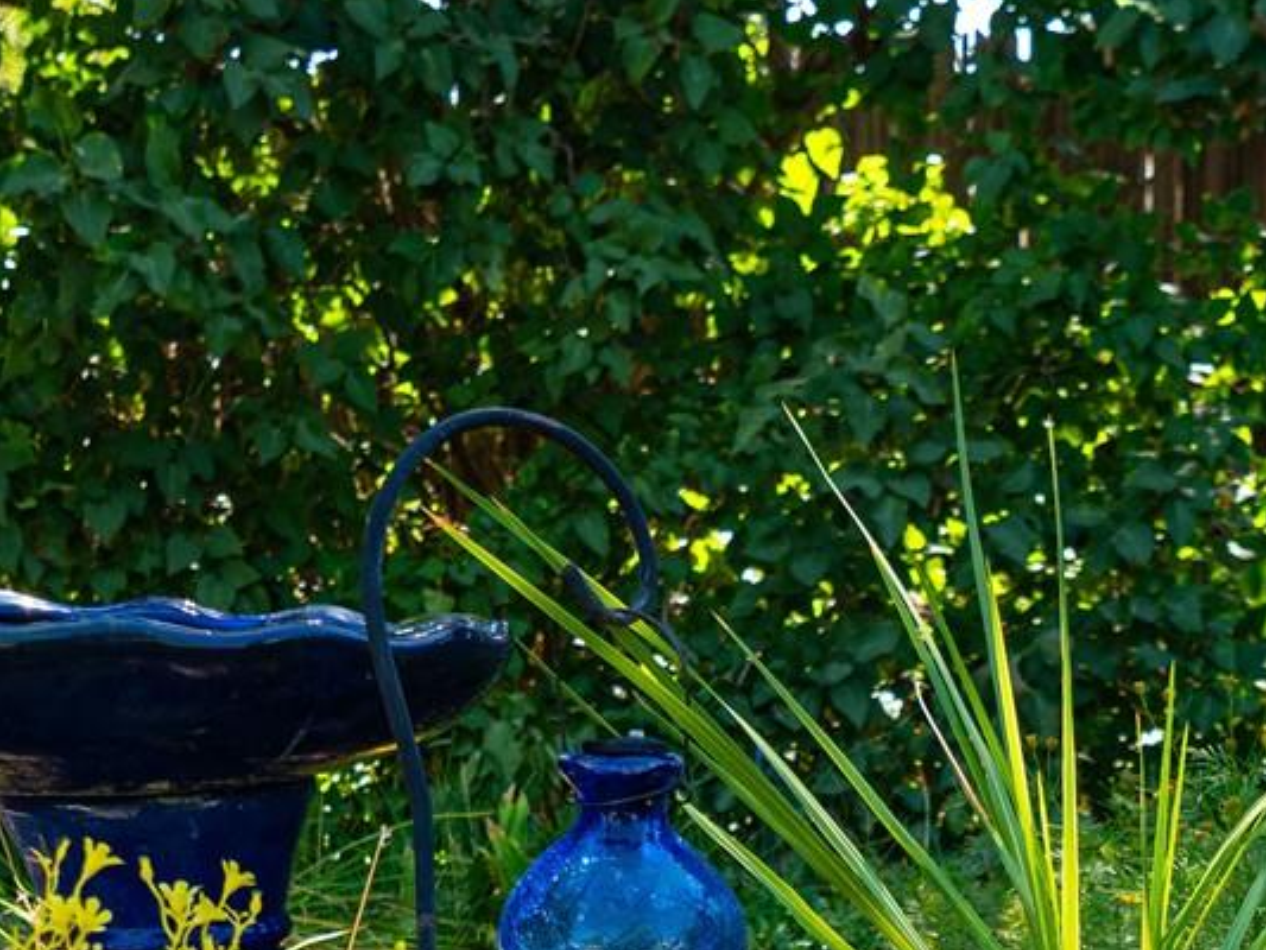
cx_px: 907
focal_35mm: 84
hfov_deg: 23.1
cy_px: 1249
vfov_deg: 16.6
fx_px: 3073
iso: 200
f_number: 2.8
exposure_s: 1/320
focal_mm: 14
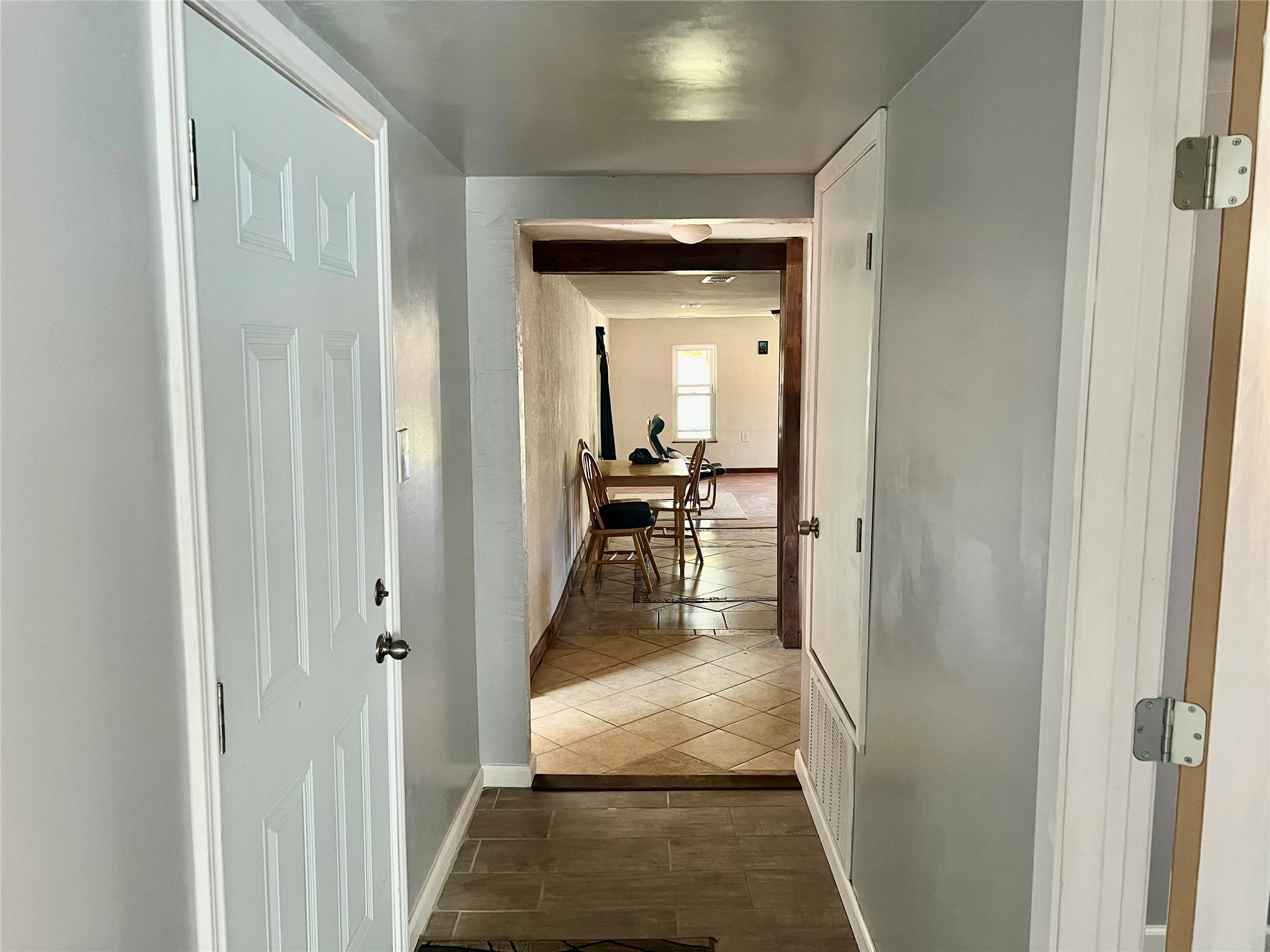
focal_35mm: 26
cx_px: 635
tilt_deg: -8.5
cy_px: 476
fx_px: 954
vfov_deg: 53.1
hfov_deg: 67.3
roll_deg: -0.4
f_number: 1.5
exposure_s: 1/60
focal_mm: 5.7
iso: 200
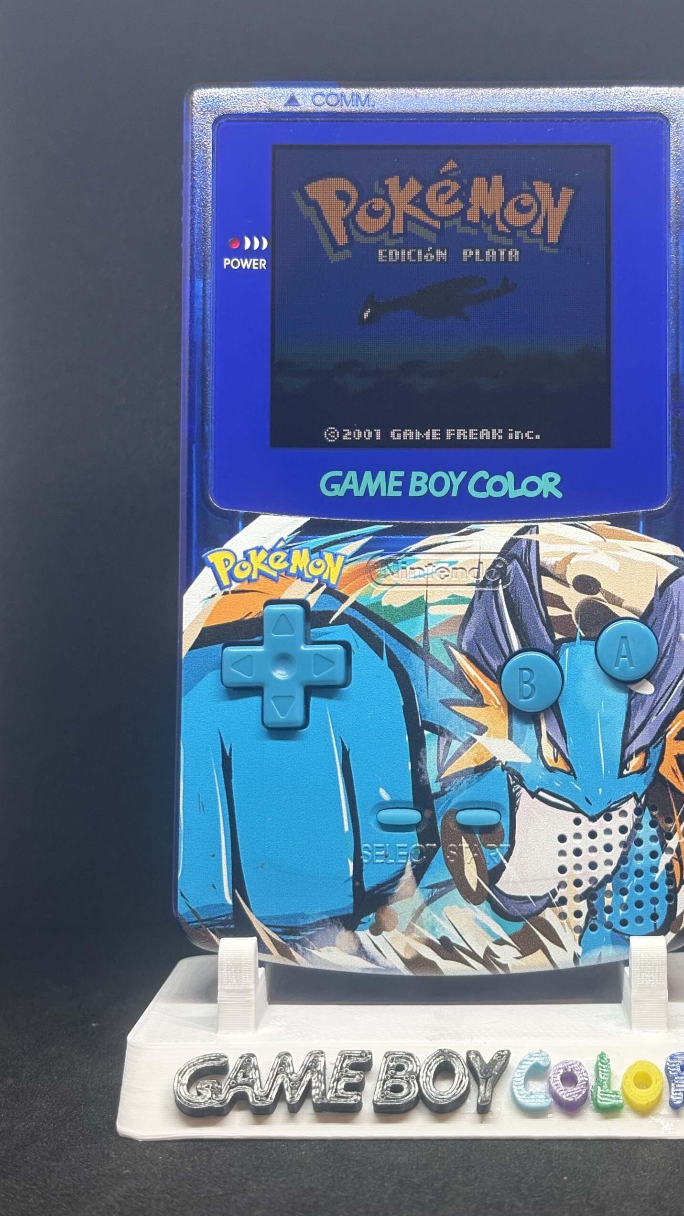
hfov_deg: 21.0
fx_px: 1838
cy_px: 608
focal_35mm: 57
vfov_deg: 36.6
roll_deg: -0.2
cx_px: 458
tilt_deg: +1.4
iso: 64
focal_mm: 5.96
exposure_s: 1/60
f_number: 1.6
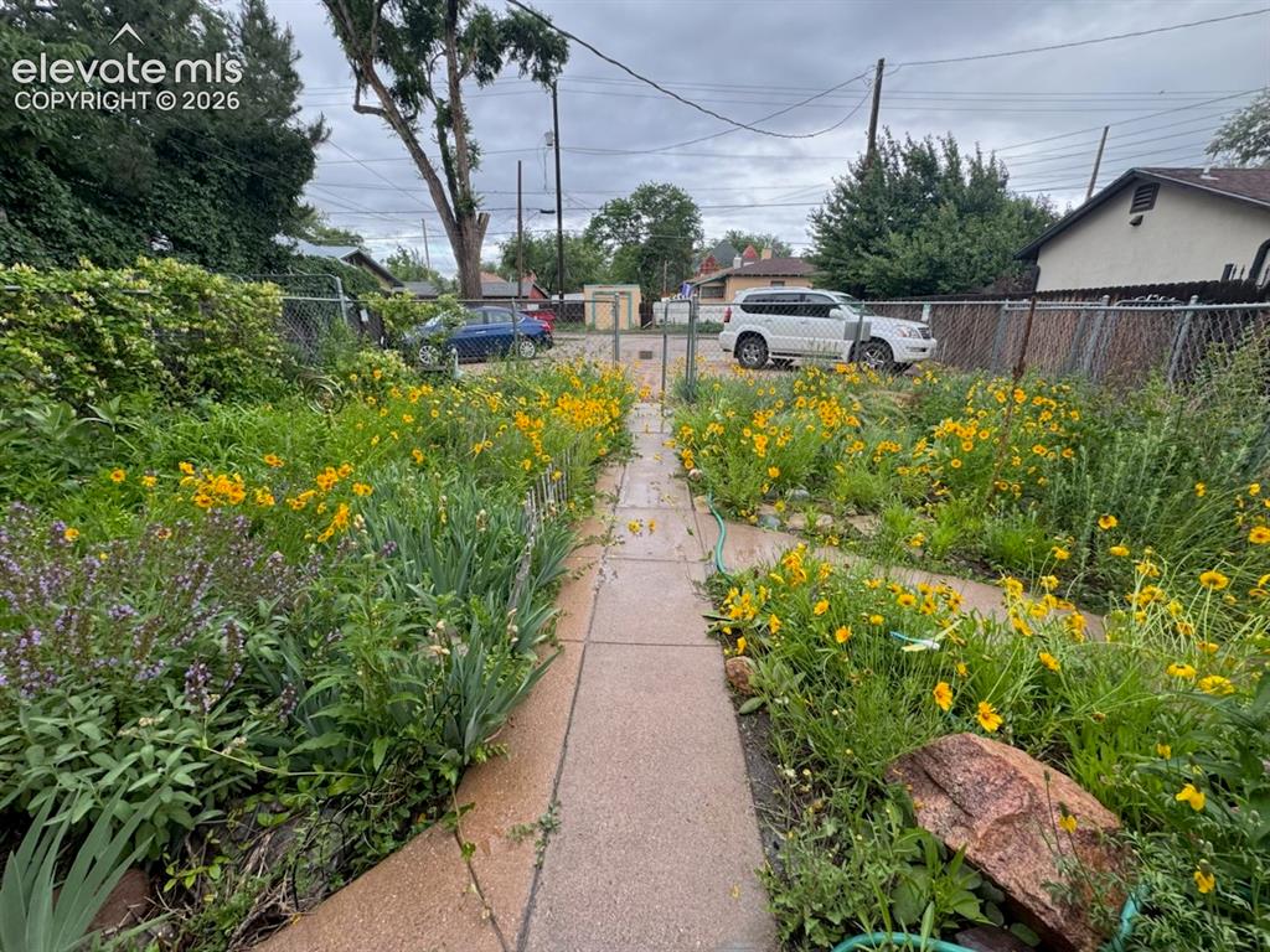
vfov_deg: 85.7
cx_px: 635
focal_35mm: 14
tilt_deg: -16.7
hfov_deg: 102.1
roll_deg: -0.5
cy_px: 476
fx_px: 514
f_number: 2.2
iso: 40
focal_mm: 2.22
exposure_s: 1/143
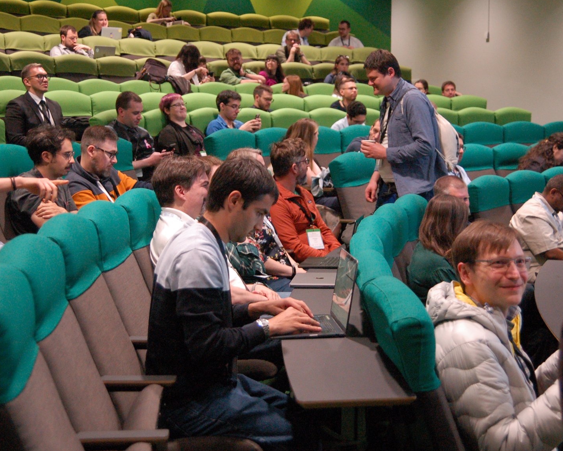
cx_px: 302
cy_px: 219
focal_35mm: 63
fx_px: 1050
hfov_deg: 30.0
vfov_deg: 24.2
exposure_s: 1/125
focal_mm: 32
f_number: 2.8
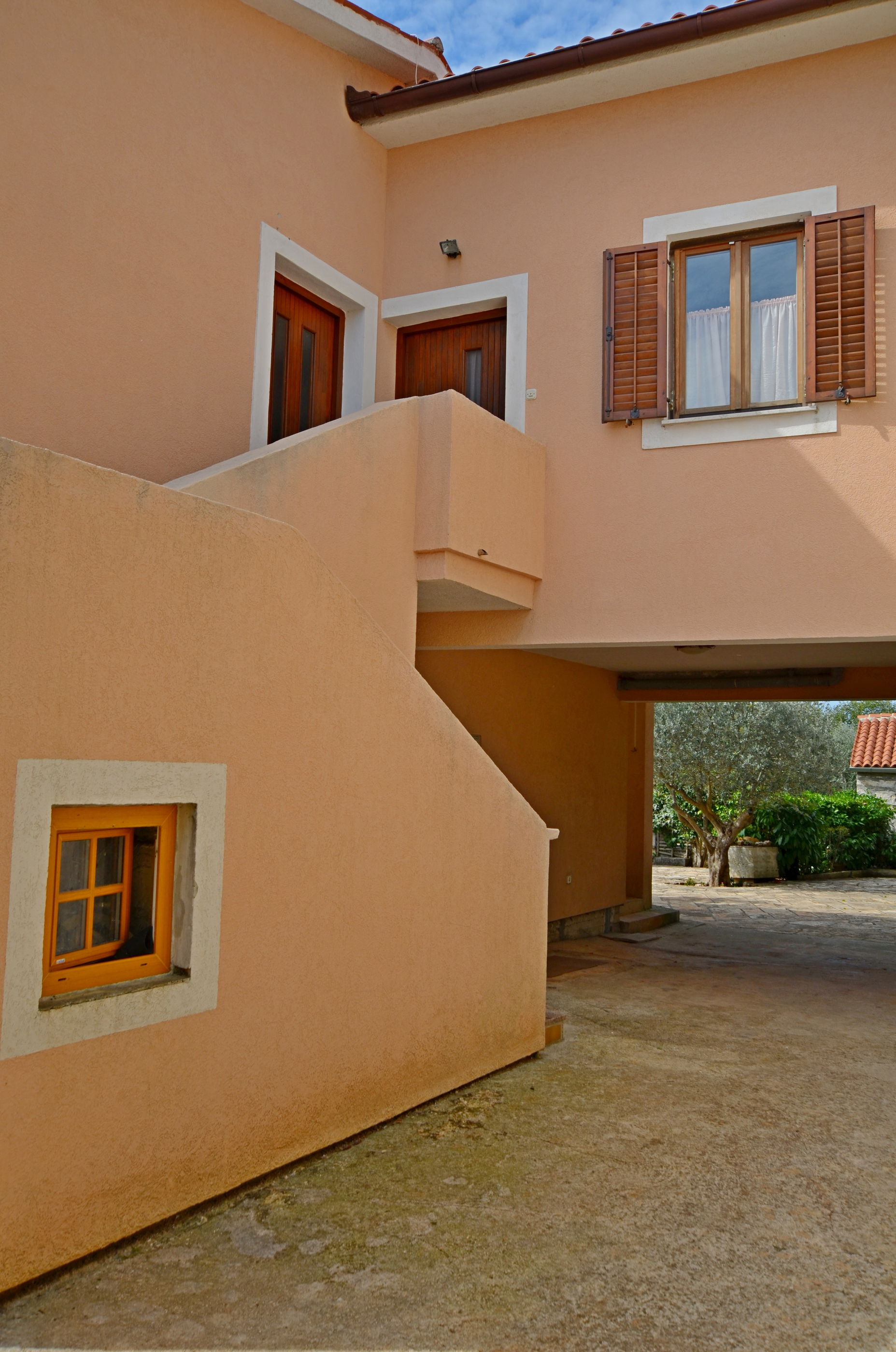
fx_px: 1125
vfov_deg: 62.0
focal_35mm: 30
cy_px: 676
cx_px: 448
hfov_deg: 43.4
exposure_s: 1/250
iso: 100
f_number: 8
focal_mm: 20
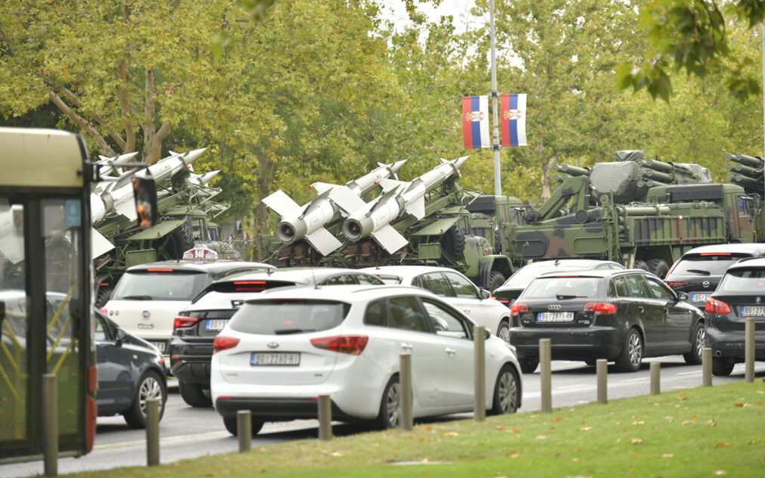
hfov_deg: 13.1
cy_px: 225
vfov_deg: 8.2
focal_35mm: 160
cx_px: 387
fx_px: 3336
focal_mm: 155
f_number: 2.8
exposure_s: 1/3200
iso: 1000
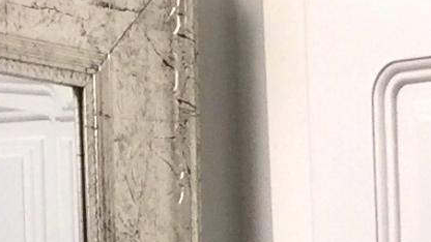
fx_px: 2606
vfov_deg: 4.7
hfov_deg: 9.2
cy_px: 1054
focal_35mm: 228
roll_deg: +0.7
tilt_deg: -10.6
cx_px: 615
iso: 40
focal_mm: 4.15
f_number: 2.2
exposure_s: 1/30
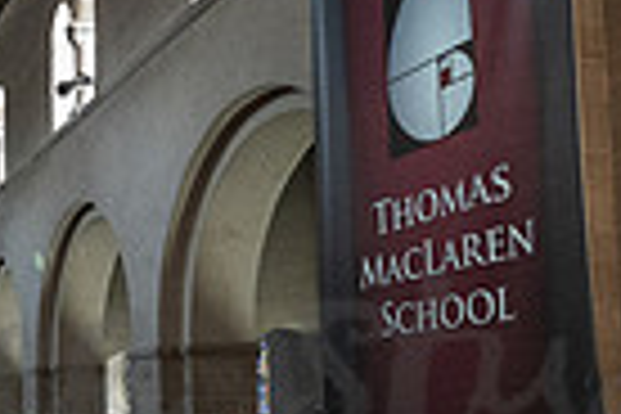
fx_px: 1018
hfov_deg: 27.0
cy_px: 333
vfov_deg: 22.7
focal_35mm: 59
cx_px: -238
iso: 4000
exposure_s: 1/60
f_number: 4
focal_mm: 14
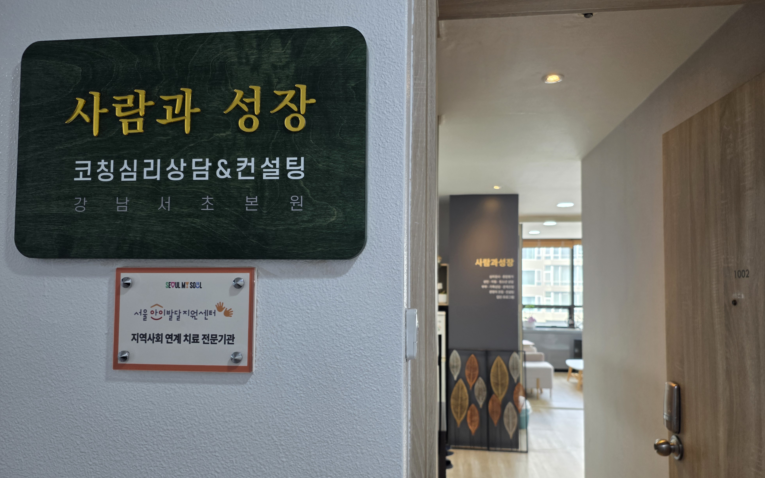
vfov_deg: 49.2
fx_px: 521
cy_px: 258
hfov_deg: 72.5
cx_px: 376
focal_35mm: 25
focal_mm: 6.25
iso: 100
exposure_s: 1/120
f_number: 1.7
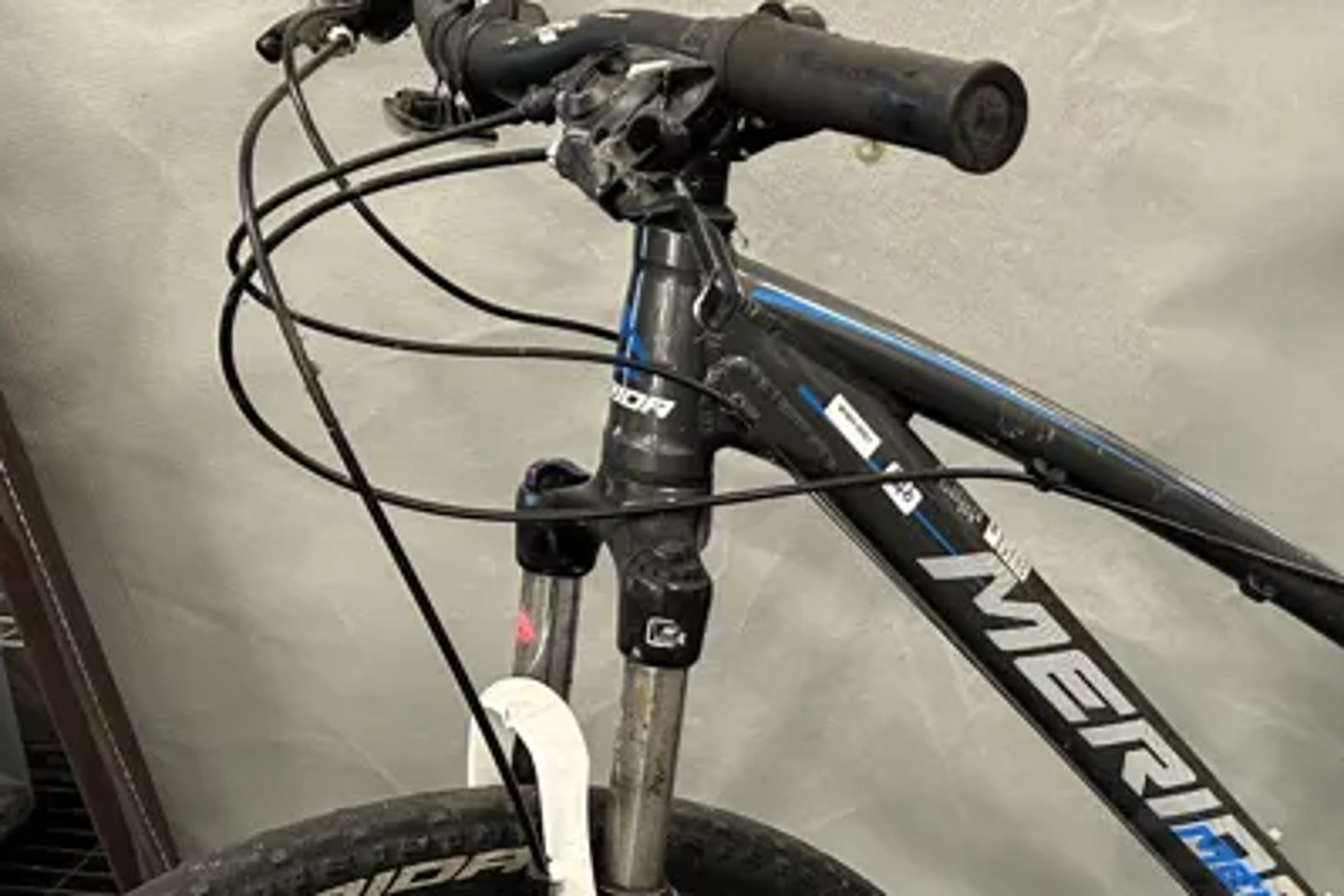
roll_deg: +5.0
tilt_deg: -33.5
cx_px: 1139
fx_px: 2389
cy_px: 889
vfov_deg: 20.6
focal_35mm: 64
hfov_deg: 30.4
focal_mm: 6.86
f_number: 1.78
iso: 125
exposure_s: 1/50
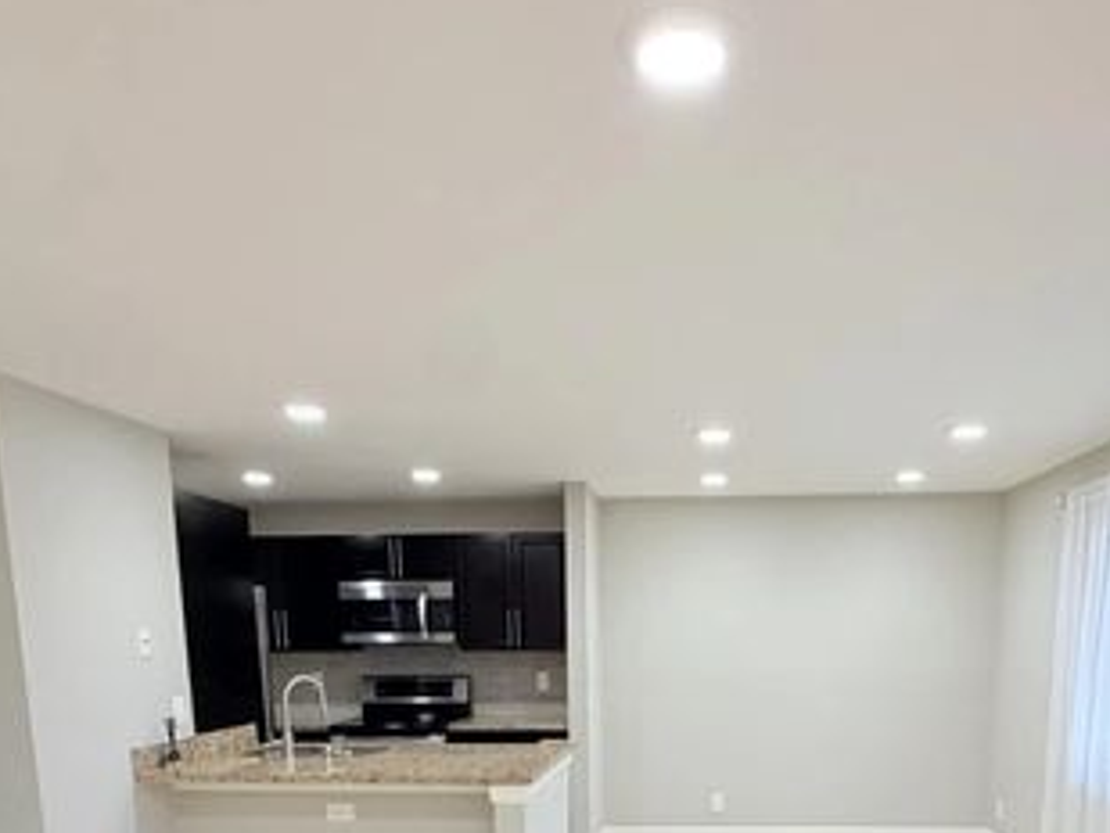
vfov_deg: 43.2
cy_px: 783
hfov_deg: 61.1
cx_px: 672
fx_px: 930
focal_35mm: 29
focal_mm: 2.22
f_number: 2.2
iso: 250
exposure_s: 1/120
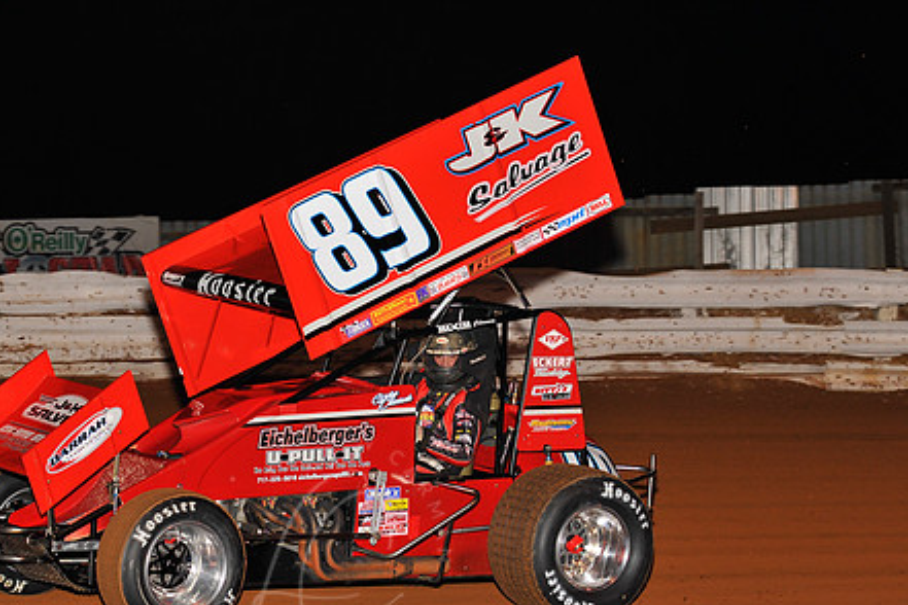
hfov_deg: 14.8
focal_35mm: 138
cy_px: 362
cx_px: 325
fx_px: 3480
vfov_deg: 9.9
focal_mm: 105
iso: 500
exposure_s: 1/250
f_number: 5.6
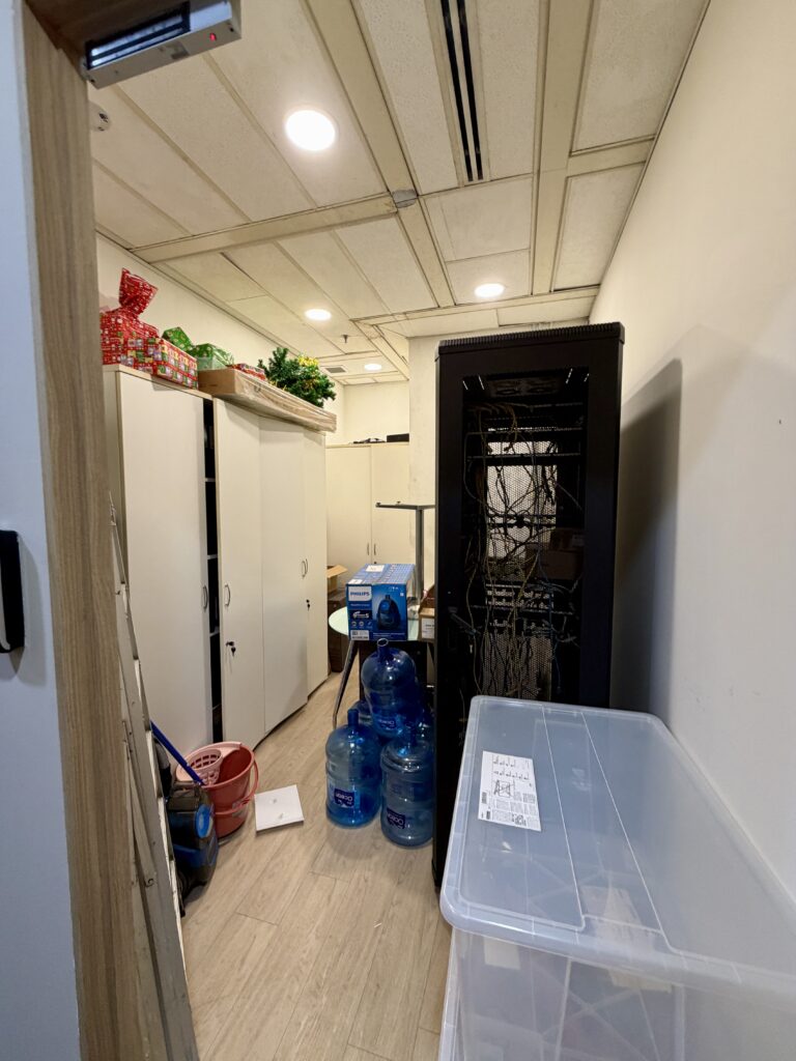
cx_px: 398
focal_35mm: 14
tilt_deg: -4.4
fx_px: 429
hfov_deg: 85.7
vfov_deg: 102.1
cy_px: 530
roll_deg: -0.8
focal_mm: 2.22
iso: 200
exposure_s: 1/50
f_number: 2.2
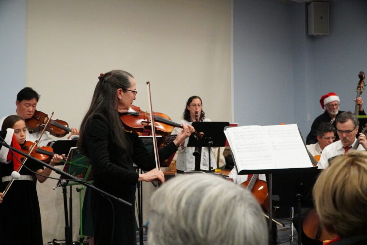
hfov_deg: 37.8
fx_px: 535
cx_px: 184
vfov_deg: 25.8
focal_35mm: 52
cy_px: 122
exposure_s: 1/640
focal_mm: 35
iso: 12800
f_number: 5
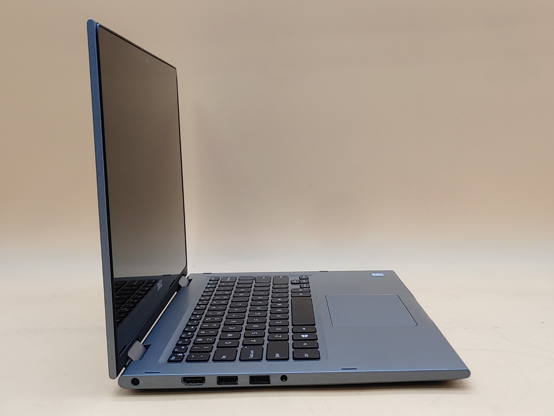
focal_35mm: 44
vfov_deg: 32.9
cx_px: 277
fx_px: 704
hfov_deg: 42.9
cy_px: 208
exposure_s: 1/124
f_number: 1.8
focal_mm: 4.36
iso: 50
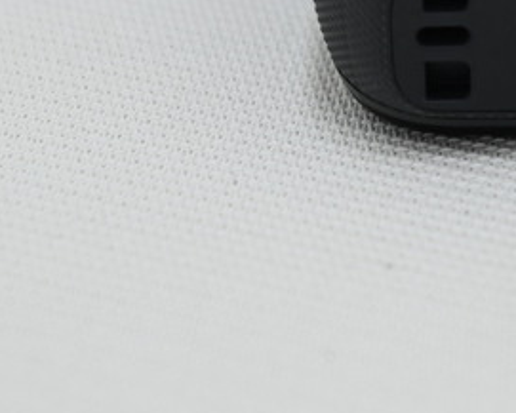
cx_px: 546
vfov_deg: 7.3
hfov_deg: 9.2
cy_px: -182
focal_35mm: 208
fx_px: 3178
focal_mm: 50
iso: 450
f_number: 6.3
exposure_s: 1/50
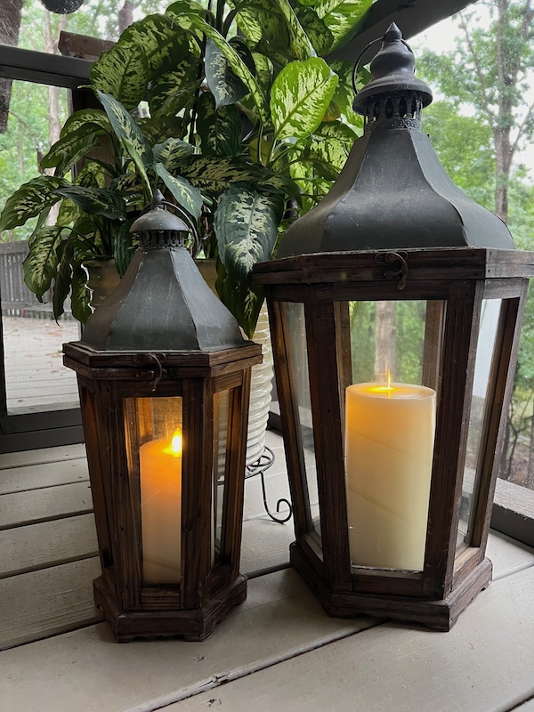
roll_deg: +0.7
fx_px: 535
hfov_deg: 53.1
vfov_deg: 67.3
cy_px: 356
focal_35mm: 26
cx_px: 267
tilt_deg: -8.0
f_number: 1.5
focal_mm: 5.7
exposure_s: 1/40
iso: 500
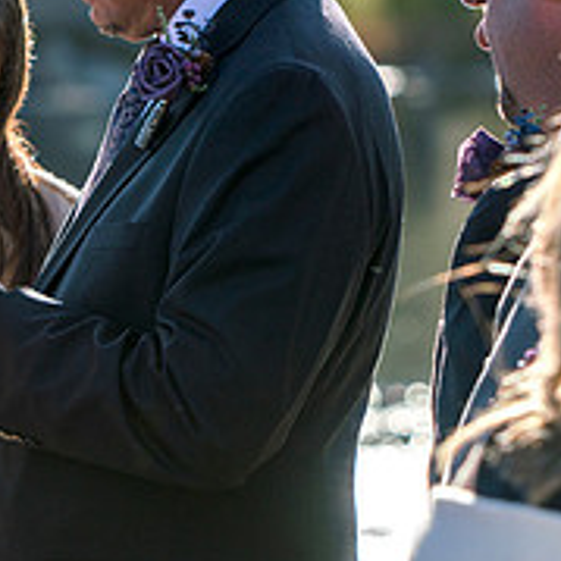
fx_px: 10121
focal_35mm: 552
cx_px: -201
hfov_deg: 3.2
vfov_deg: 3.2
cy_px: 227
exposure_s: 1/320
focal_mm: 200
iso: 100
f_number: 6.3
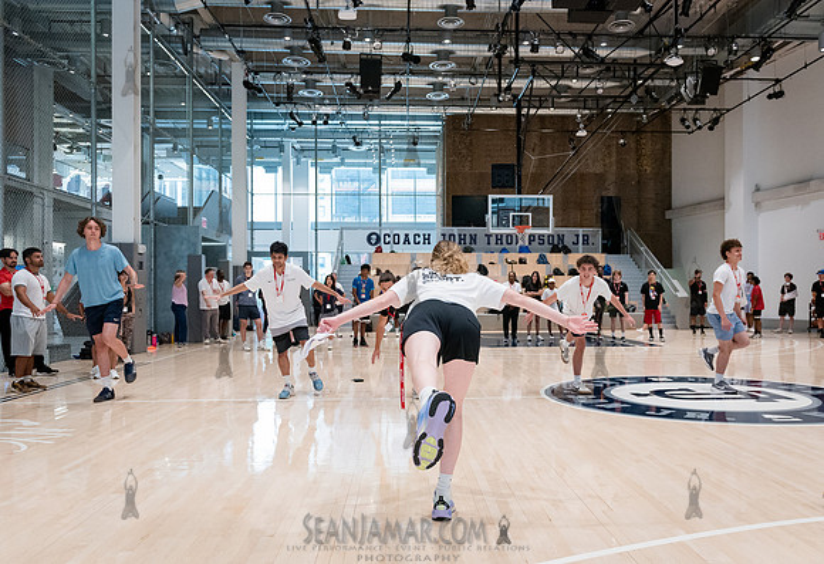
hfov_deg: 61.6
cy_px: 298
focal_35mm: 30
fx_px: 690
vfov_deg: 44.4
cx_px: 441
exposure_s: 1/500
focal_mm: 27
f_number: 3.5
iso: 5000
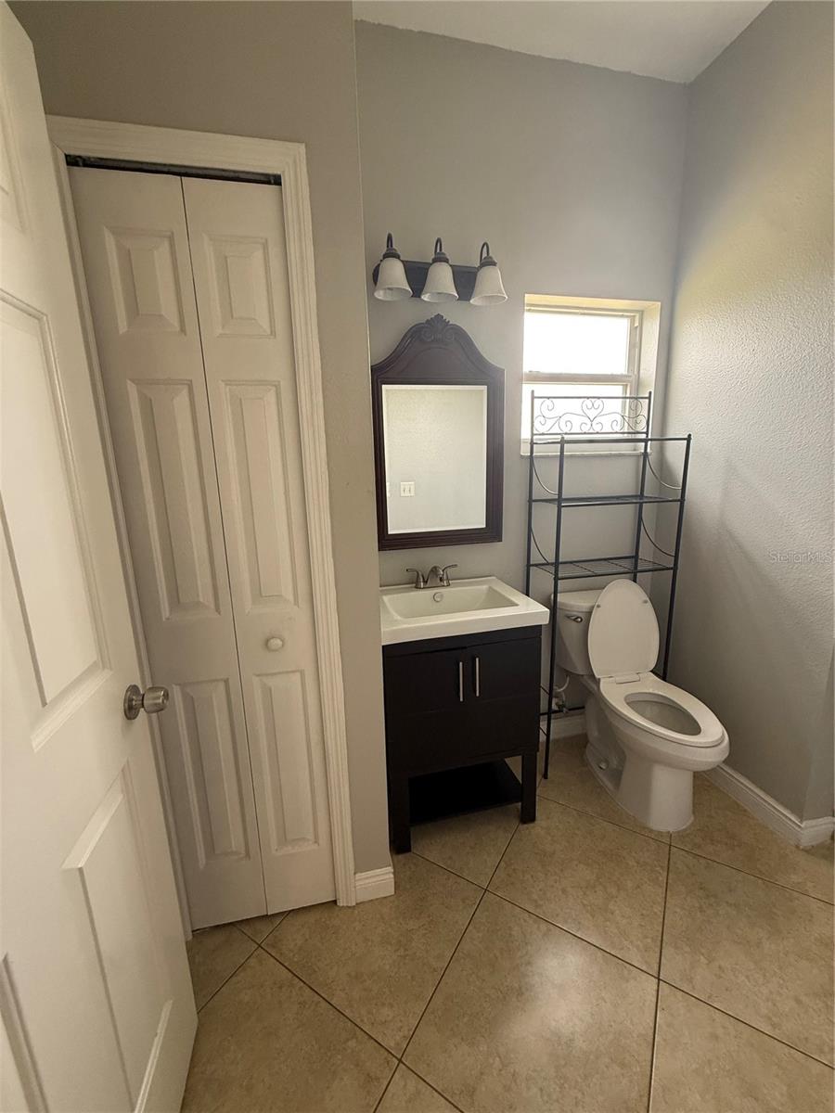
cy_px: 556
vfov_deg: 102.1
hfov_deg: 85.7
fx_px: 450
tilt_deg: -10.0
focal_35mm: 14
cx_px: 418
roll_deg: +1.5
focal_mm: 2.22
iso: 200
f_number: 2.2
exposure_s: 1/99
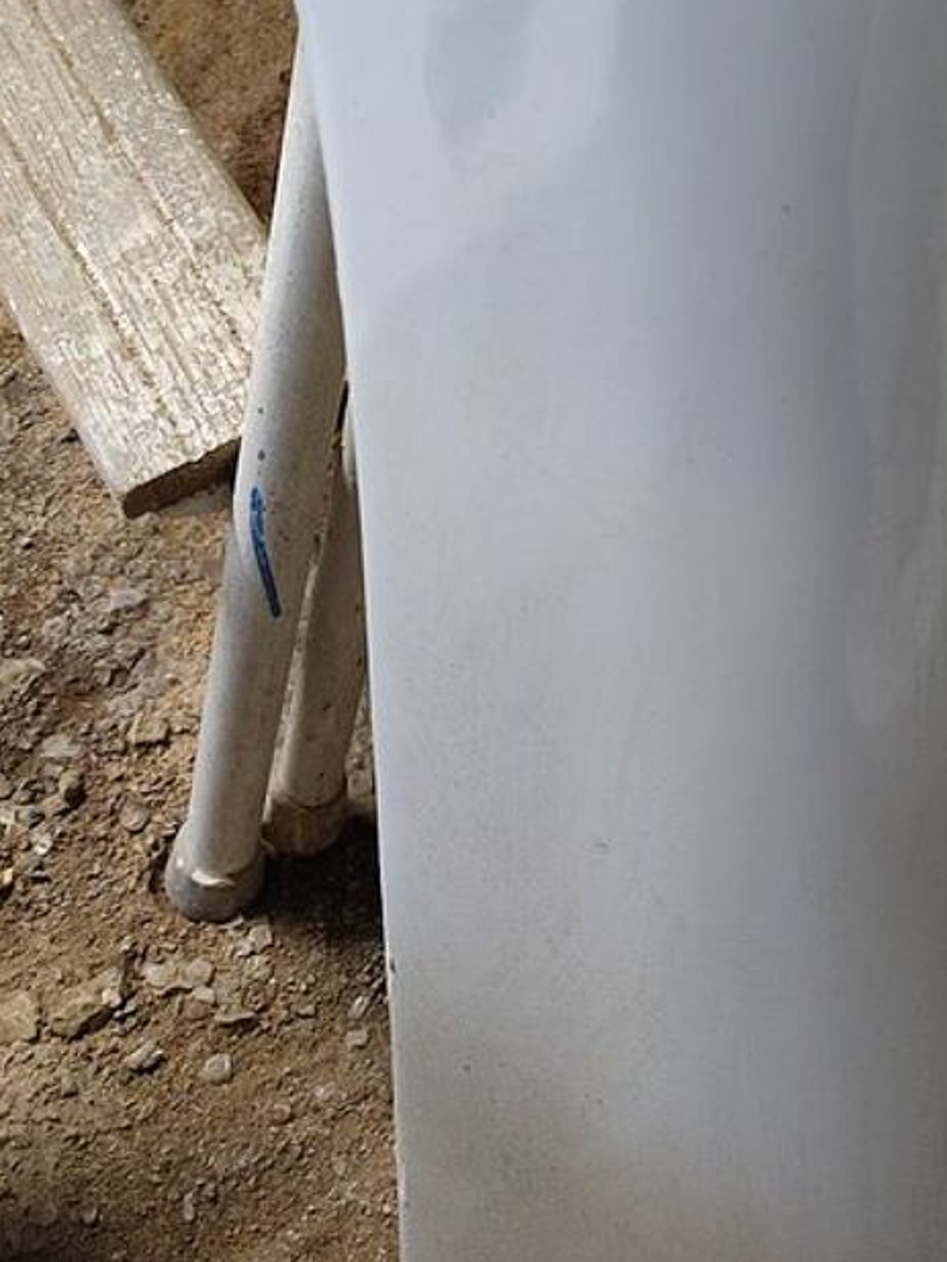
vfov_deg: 34.4
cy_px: 238
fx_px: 1969
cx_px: 822
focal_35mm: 54
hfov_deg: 26.3
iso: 1243
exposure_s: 1/20
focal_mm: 6.04
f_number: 1.9
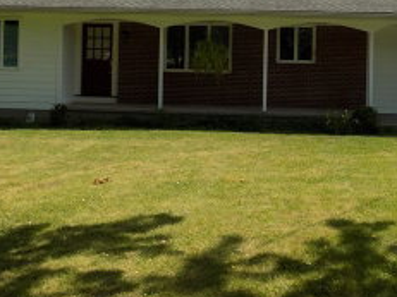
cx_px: 232
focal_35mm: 51
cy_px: 58
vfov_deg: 27.9
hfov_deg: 37.4
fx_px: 585
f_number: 3.1
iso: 80
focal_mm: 4
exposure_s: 1/640
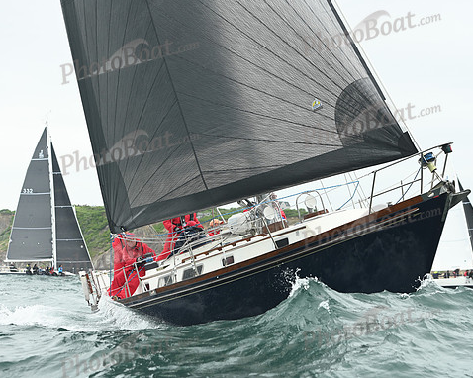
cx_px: 251
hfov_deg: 19.6
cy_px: 188
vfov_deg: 15.7
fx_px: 1371
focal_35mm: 98
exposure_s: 1/800
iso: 400
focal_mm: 86
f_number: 5
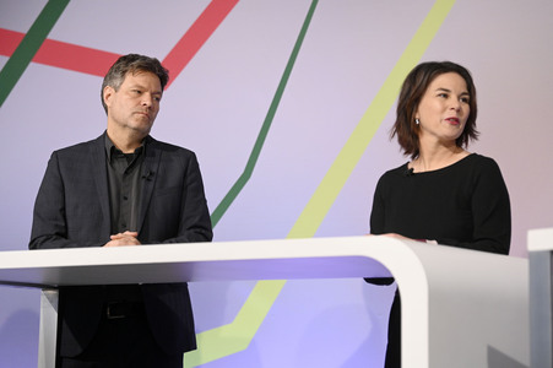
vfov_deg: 10.1
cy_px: 184
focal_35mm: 135
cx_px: 276
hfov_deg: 15.2
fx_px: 2072
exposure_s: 1/500
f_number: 4
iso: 3200
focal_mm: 135
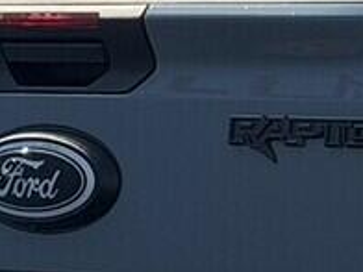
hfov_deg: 5.4
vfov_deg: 4.2
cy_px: 120
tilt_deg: -1.0
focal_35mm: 353
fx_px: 3702
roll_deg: +1.6
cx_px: 946
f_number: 1.78
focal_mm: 6.76
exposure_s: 1/4878
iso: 80
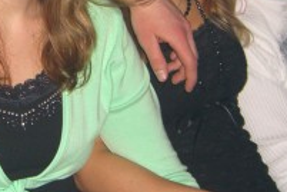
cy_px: 57
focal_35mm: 118
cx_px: 43
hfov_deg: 17.2
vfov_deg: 11.6
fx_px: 941
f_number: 2.8
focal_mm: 7.9
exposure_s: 1/60
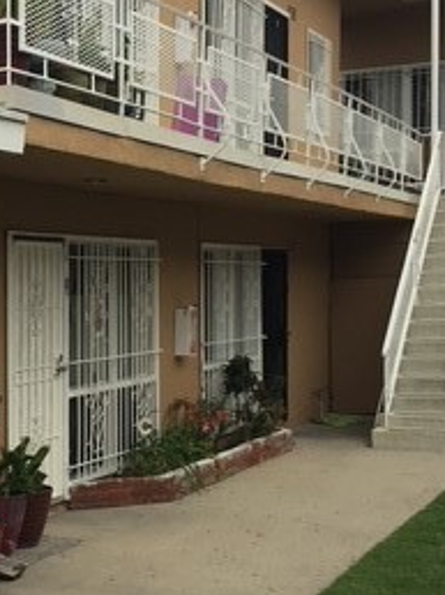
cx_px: -30
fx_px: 1236
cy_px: 330
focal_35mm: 72
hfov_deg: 19.6
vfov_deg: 27.0
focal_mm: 4.15
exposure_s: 1/2083
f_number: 2.2
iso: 32
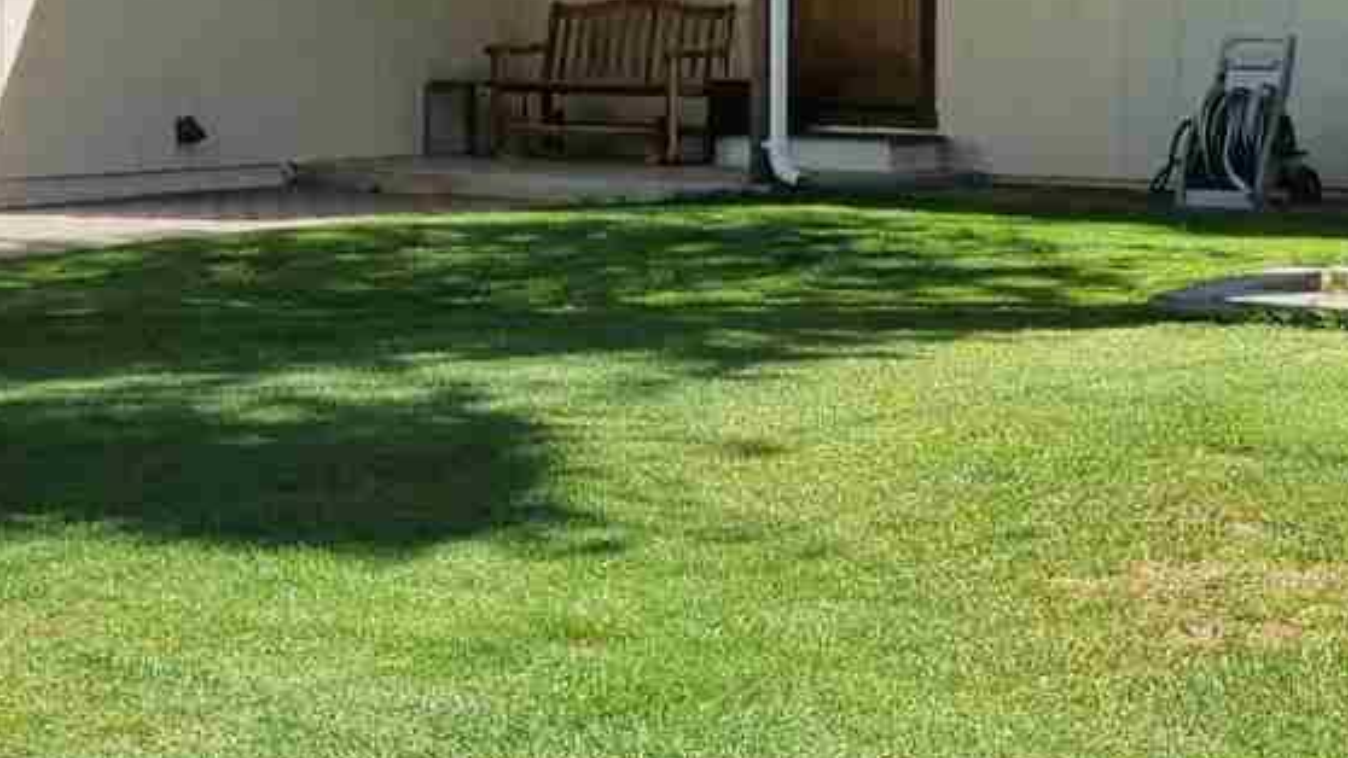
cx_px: 761
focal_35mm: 84
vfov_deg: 14.3
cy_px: 135
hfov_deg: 25.3
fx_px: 3003
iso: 125
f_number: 6.3
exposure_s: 1/320
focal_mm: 7
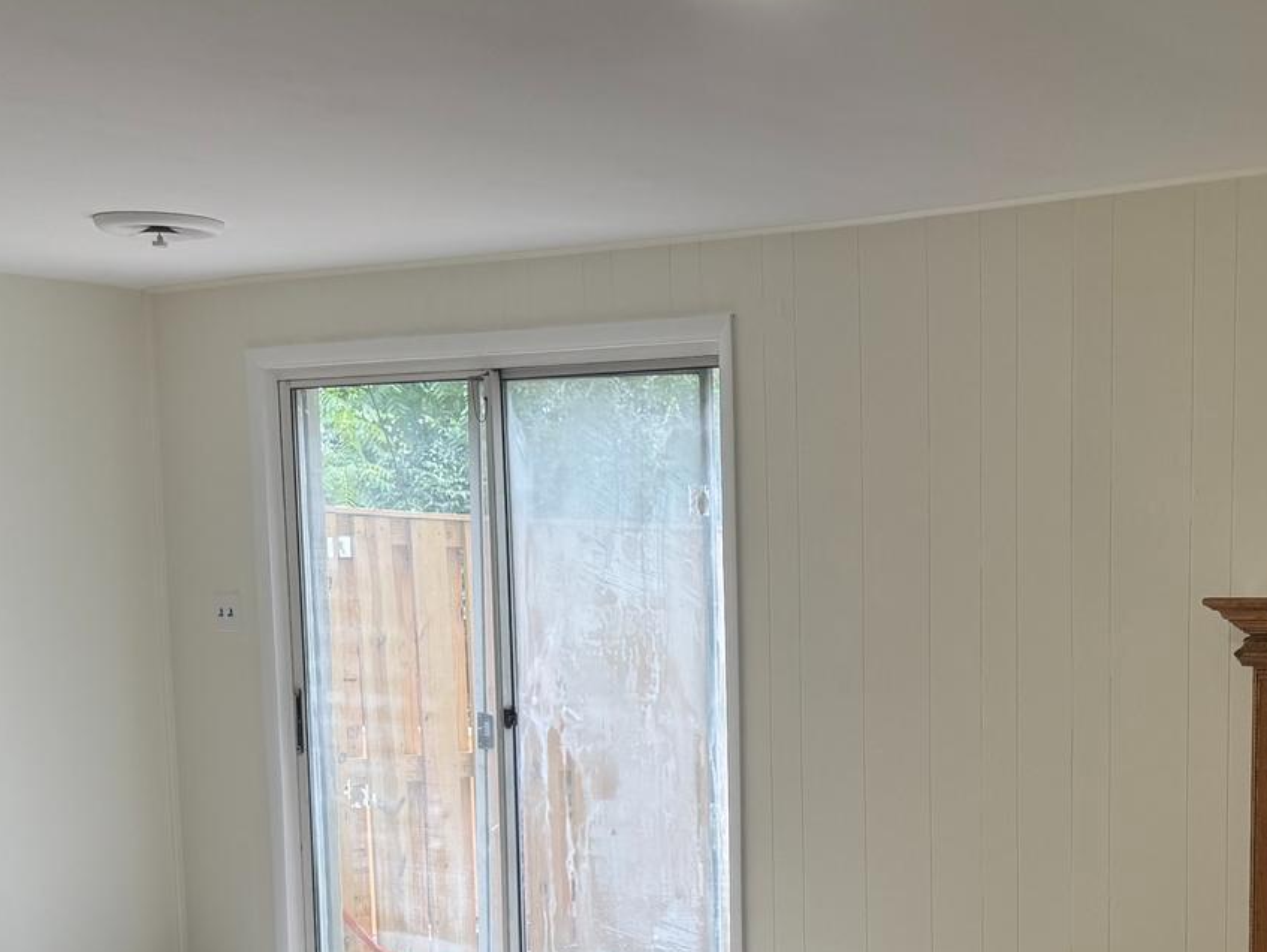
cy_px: 849
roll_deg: +0.7
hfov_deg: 32.3
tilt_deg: -8.2
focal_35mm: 58
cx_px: 1026
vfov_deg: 24.6
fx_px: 2124
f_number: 1.78
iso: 160
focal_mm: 6.76
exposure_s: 1/120
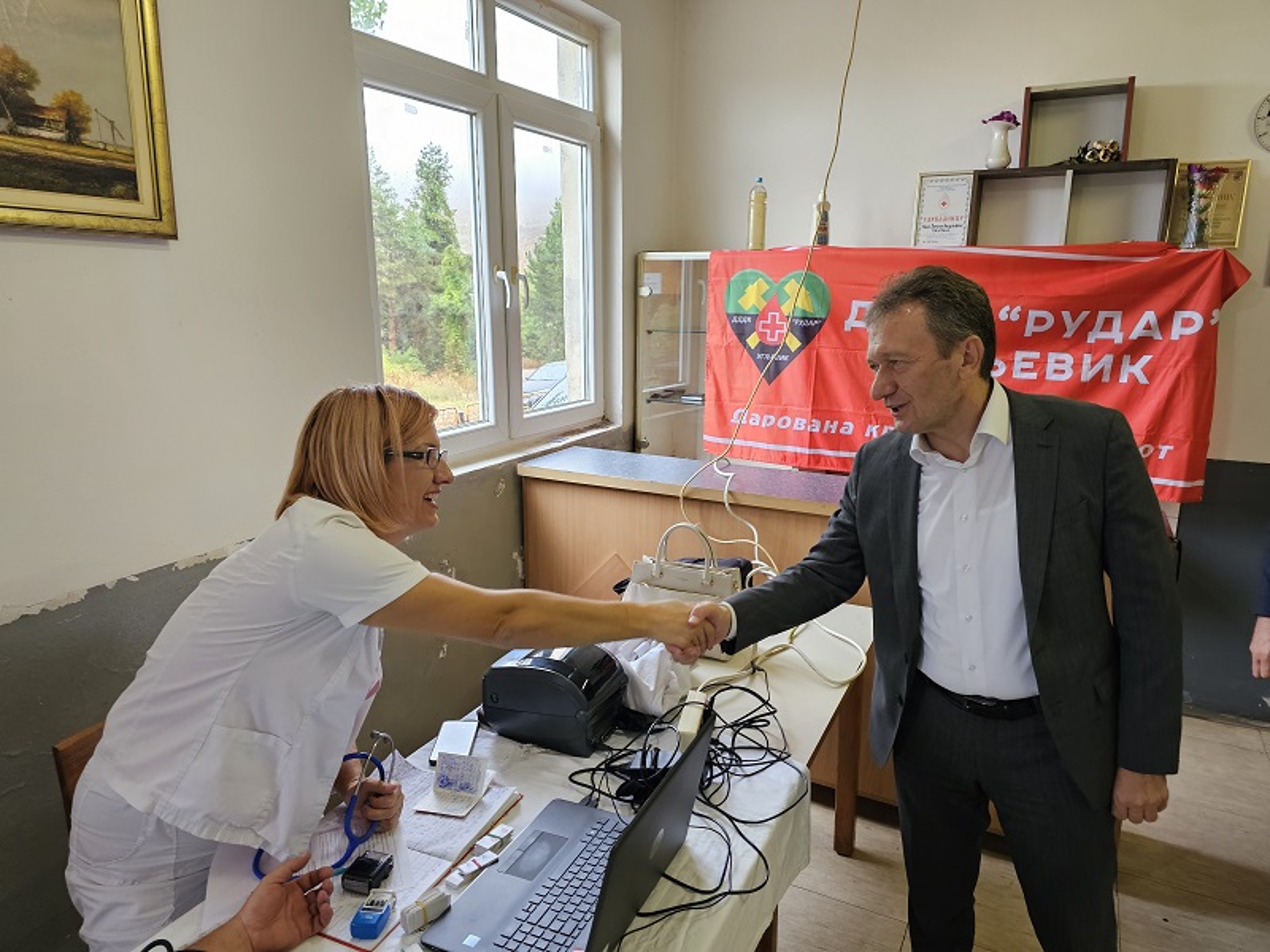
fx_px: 844
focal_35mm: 23
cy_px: 476
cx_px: 635
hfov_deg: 73.9
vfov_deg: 58.9
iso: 250
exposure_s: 1/100
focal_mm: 6.3
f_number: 1.7
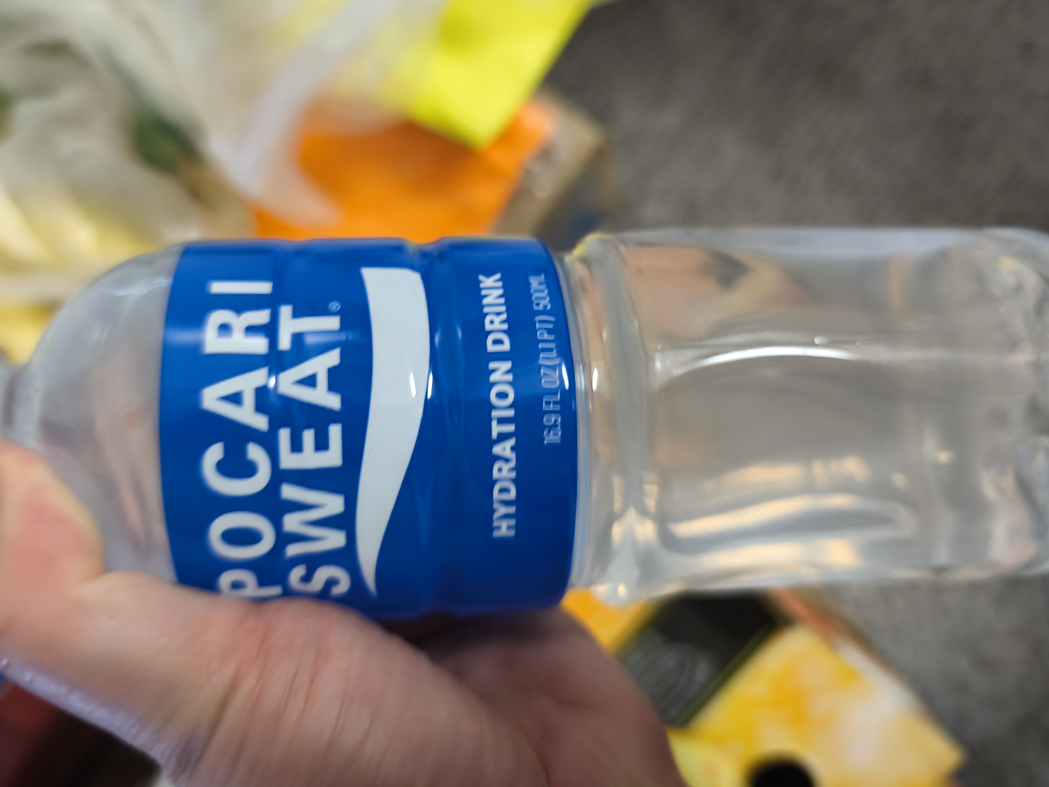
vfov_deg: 54.8
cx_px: 484
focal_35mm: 25
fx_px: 758
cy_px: 366
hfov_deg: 69.3
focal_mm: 6.18
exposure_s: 1/30
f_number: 1.65
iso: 1000
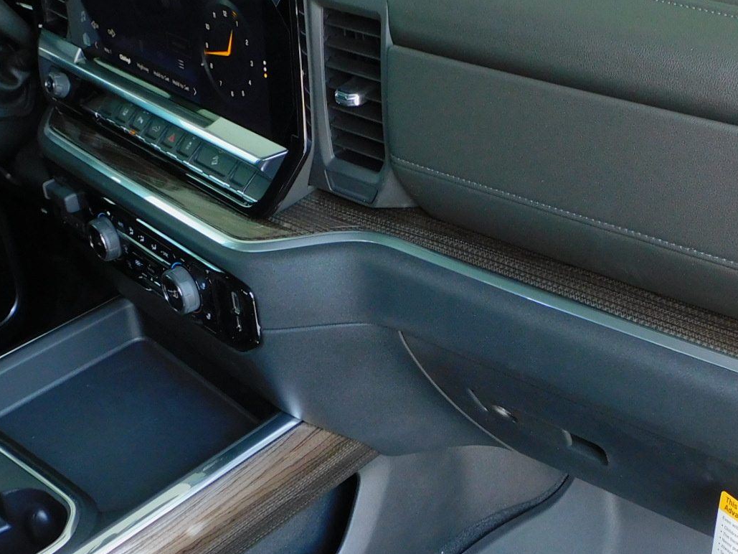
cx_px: 456
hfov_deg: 36.0
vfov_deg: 27.4
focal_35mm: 53
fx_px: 1130
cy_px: 369
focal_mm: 4.3
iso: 125
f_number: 3.3
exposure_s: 1/30
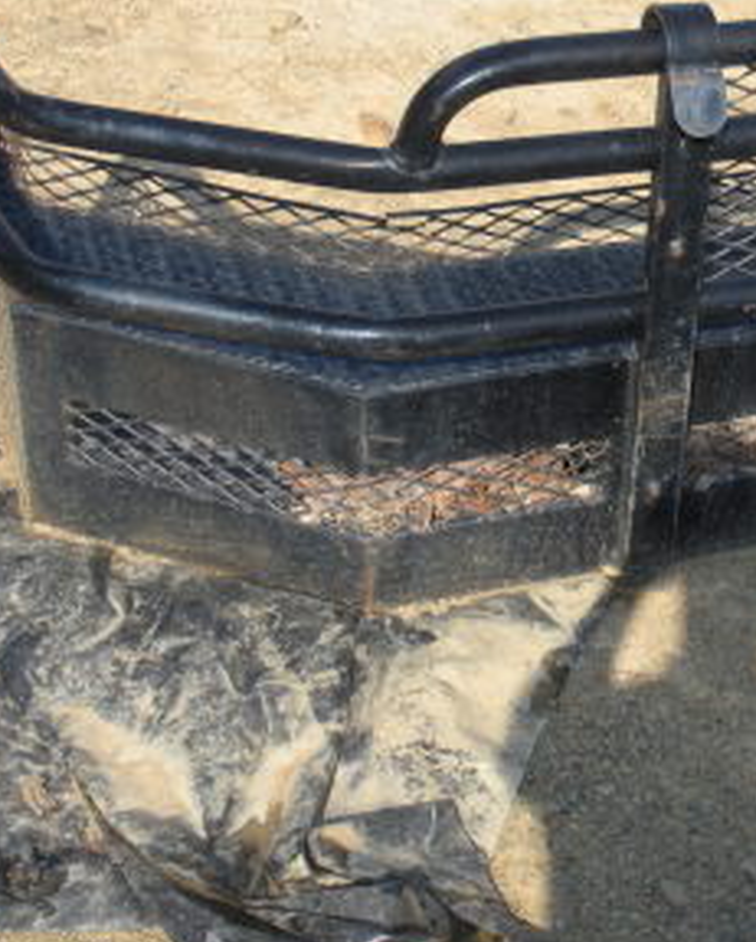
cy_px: 278
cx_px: 844
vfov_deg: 24.2
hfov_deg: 18.9
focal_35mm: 78
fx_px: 2178
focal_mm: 6.3
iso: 64
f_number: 3.5
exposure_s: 1/450
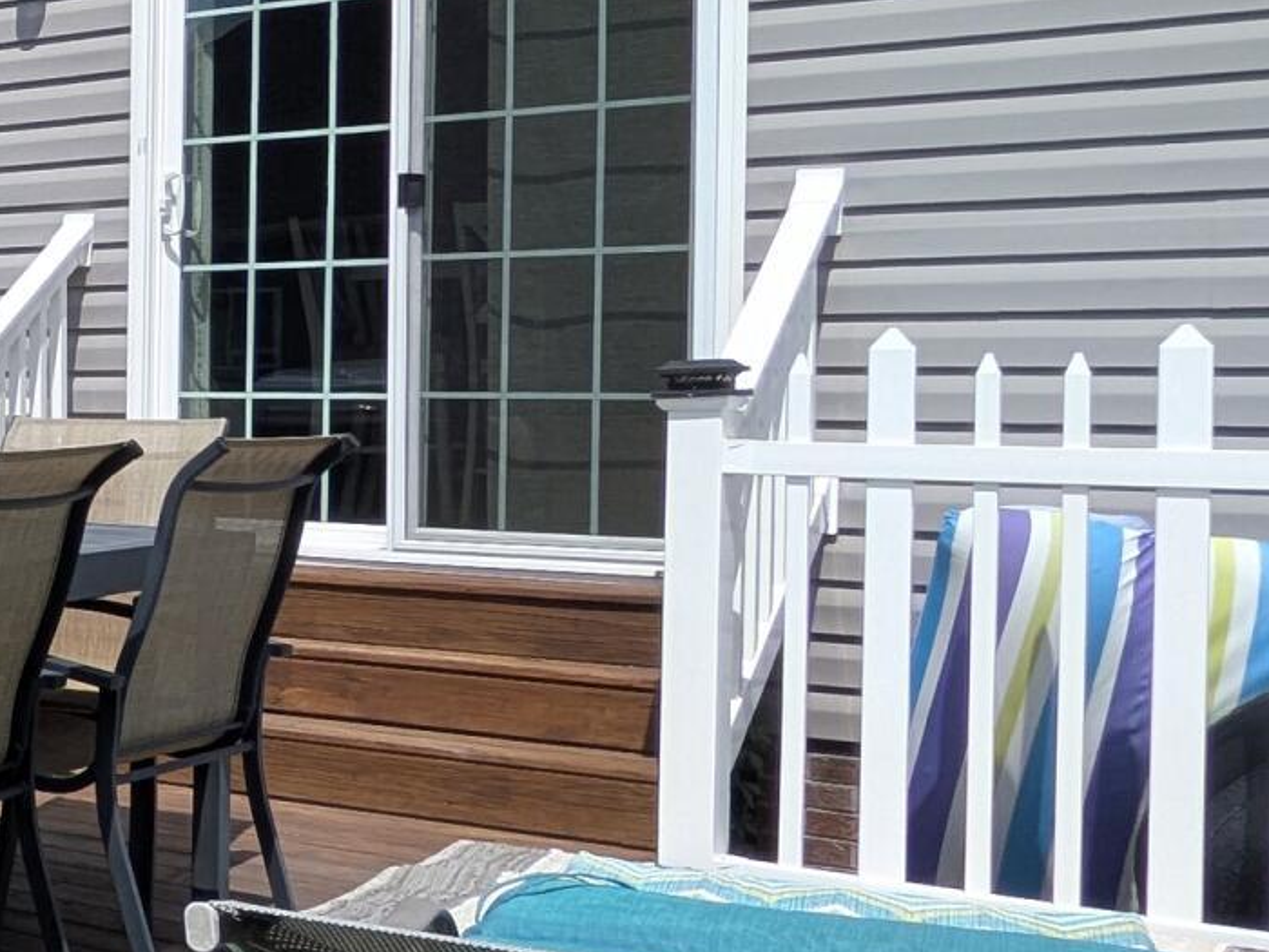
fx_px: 2200
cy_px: 426
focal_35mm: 60
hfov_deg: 24.6
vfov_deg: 24.4
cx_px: -651
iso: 47
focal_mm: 1.83
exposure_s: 1/2294
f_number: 2.2
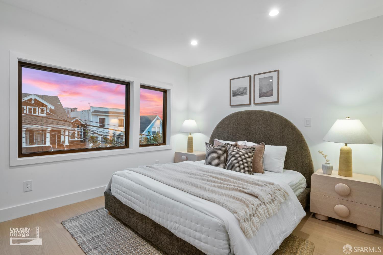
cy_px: 128
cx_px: 192
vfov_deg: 70.4
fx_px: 181
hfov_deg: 93.3
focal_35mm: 17
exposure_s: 1/4
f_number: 14
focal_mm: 17
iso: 500
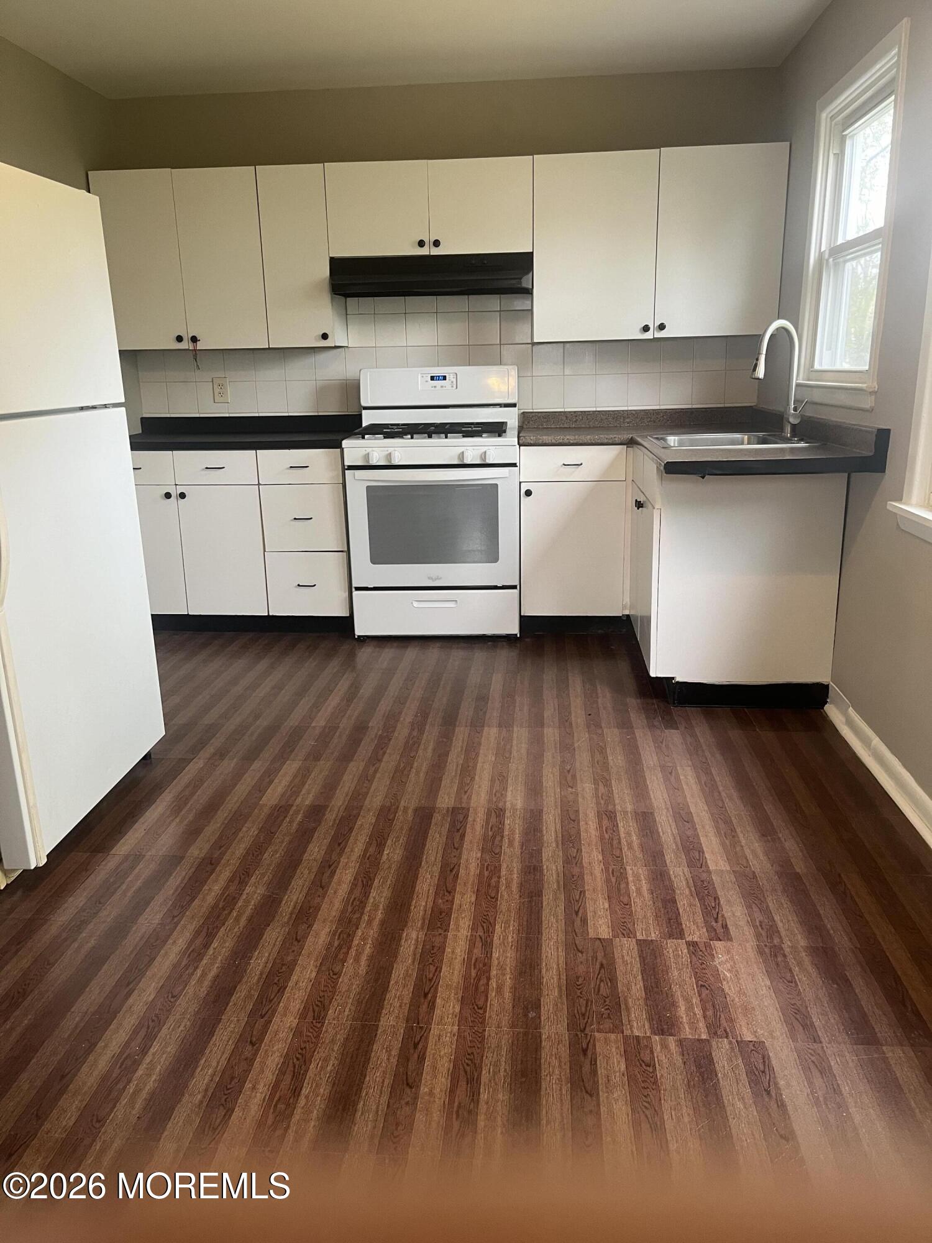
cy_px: 622
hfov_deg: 53.1
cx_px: 466
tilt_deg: -16.6
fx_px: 933
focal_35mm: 26
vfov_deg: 67.3
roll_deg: +0.8
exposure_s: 1/60
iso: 160
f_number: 1.6
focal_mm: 5.1
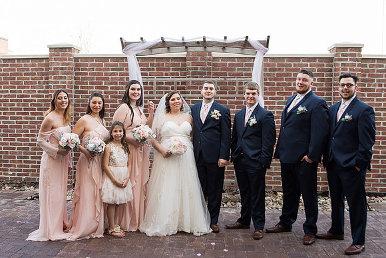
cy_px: 128
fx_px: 412
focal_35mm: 38
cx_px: 173
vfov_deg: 34.7
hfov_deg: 50.1
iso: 320
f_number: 3.5
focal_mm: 26
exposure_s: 1/200
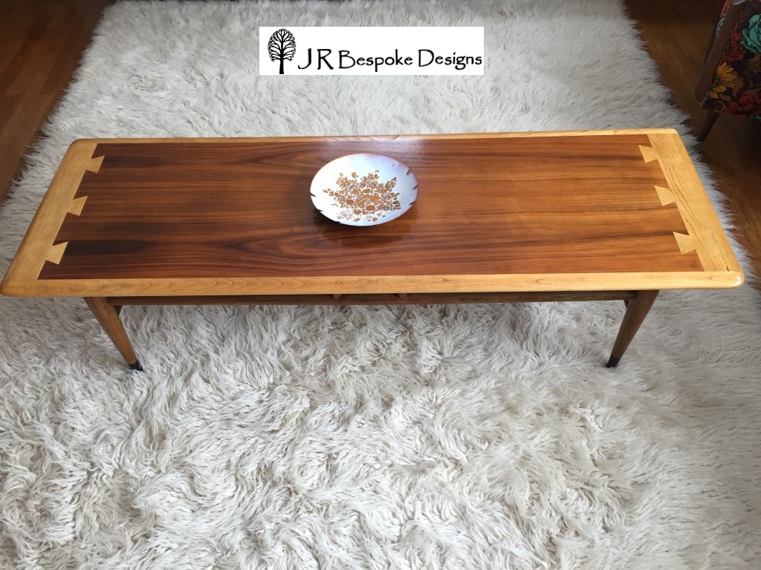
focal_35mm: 29
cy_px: 285
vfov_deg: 48.2
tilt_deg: -50.8
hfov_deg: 61.7
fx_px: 638
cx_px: 380
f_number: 2.2
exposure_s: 1/30
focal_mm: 4.15
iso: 80
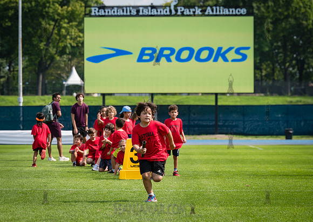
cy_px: 124
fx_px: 1560
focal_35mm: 176
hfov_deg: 11.5
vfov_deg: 8.2
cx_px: 151
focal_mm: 145
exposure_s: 1/400
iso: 100
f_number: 5
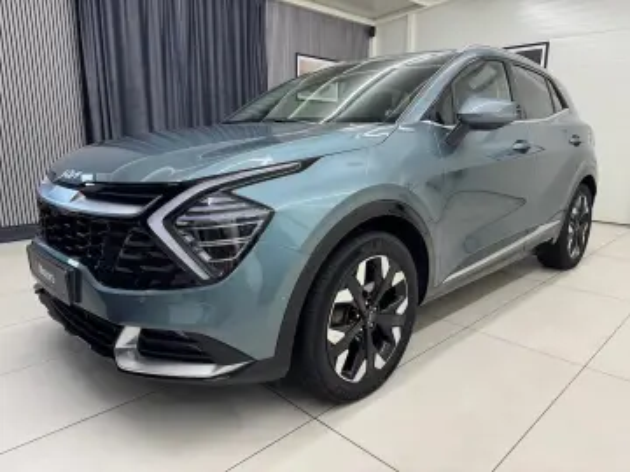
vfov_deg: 56.8
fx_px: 437
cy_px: 236
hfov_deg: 71.6
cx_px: 315
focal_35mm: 24
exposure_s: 1/50
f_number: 1.78
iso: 160
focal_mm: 6.76
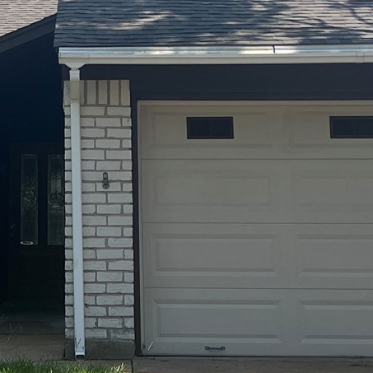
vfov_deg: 16.4
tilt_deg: +10.0
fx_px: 1268
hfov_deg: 16.5
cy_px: 14
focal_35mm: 104
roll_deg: -0.4
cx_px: 18
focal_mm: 5.7
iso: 50
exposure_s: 1/4274
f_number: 1.5
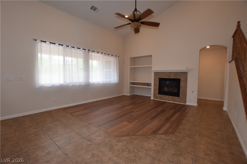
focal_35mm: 15
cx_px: 124
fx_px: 103
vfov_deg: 77.3
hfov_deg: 100.4
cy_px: 82
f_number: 5
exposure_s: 1/100
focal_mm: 10
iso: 800
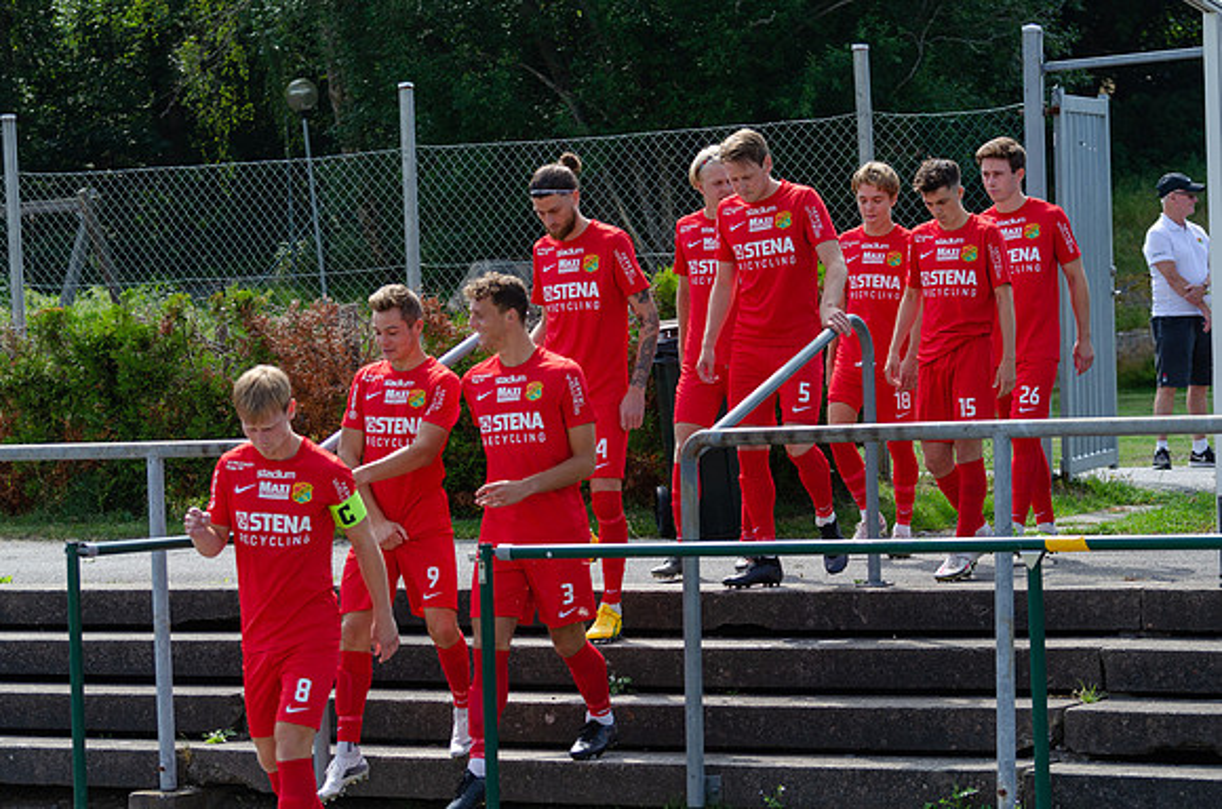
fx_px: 3556
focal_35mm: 105
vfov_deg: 13.0
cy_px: 404
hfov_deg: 19.5
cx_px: 611
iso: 200
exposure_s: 1/800
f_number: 4.5
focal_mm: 70
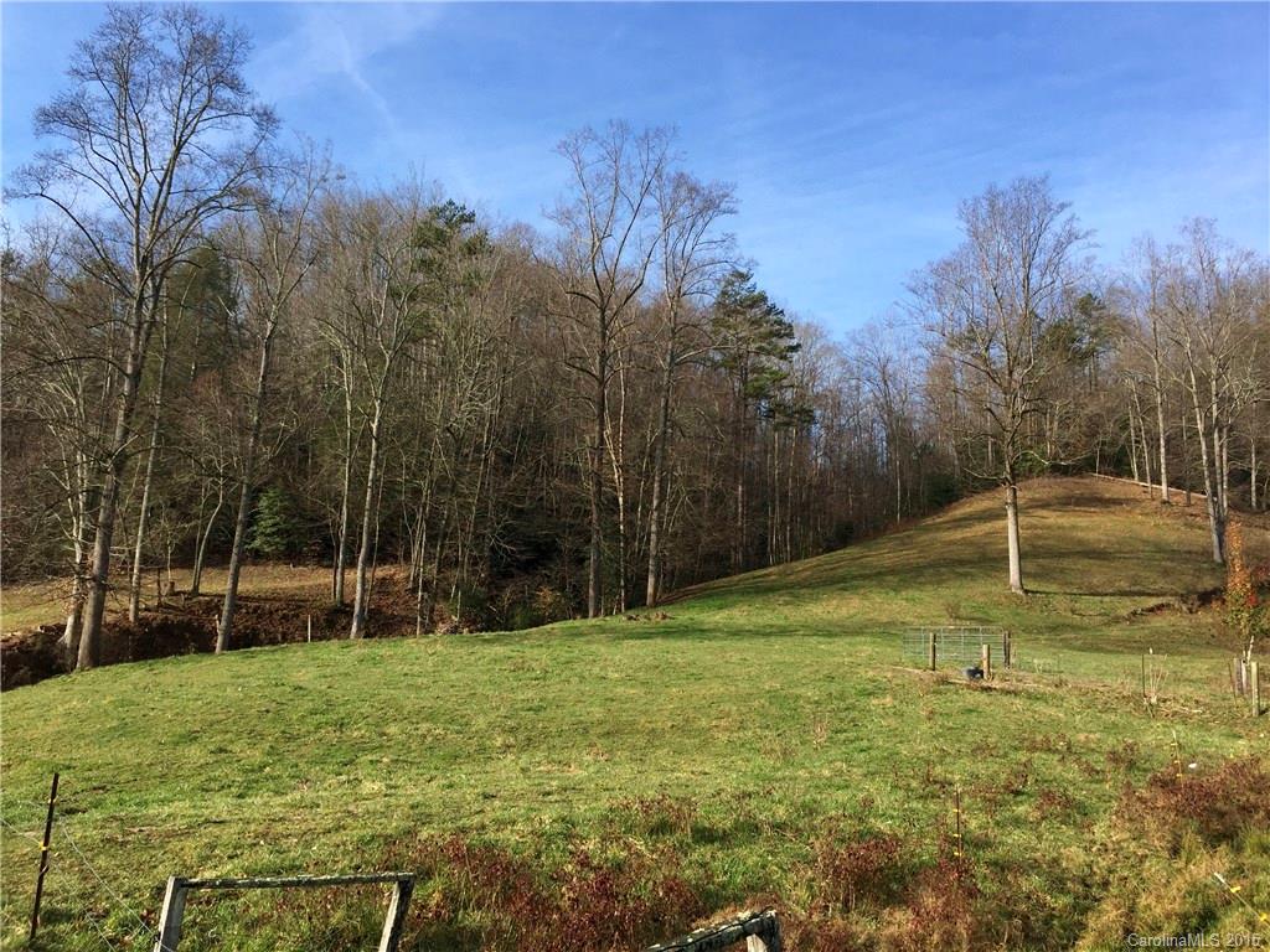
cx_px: 635
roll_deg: -2.8
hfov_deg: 61.7
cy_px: 476
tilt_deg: +13.8
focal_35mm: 29
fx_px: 1064
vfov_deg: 48.2
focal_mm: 4.15
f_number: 2.2
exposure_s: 1/989
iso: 32
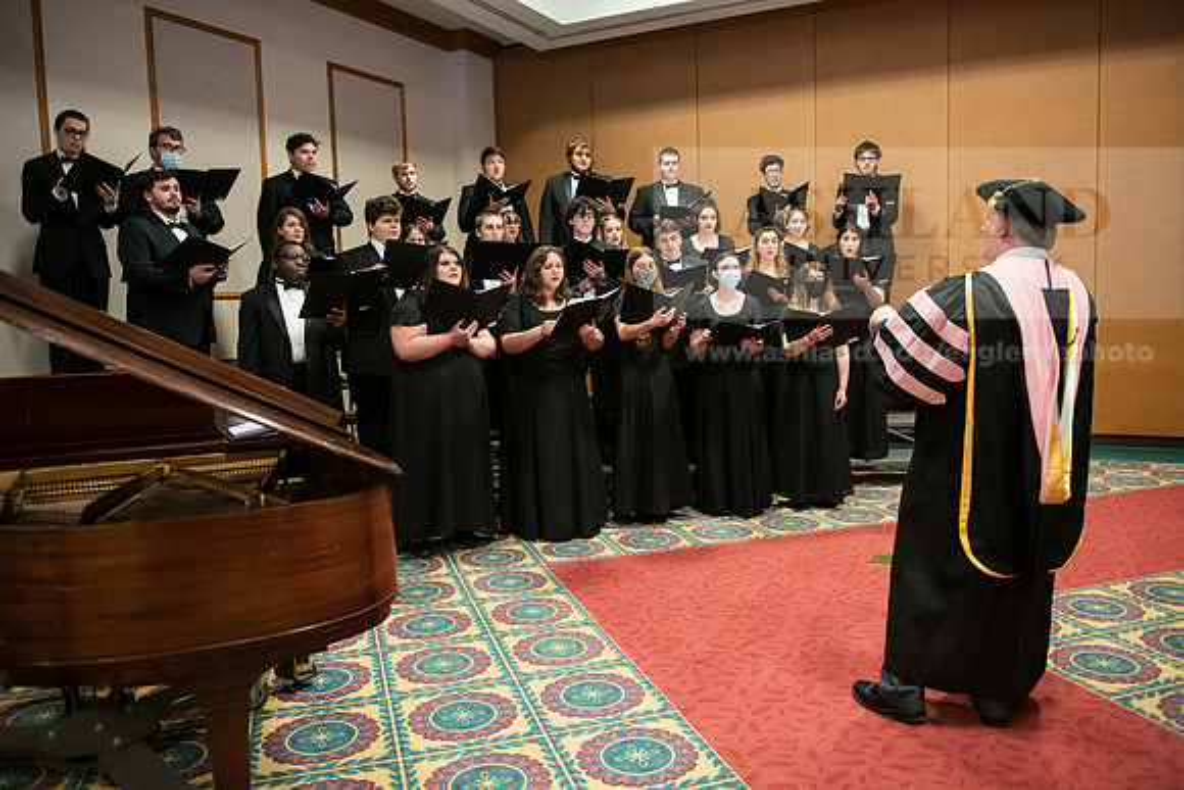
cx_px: 592
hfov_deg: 67.4
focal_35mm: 27
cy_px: 395
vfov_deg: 48.0
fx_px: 888
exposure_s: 1/200
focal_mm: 27
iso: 3200
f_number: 3.2
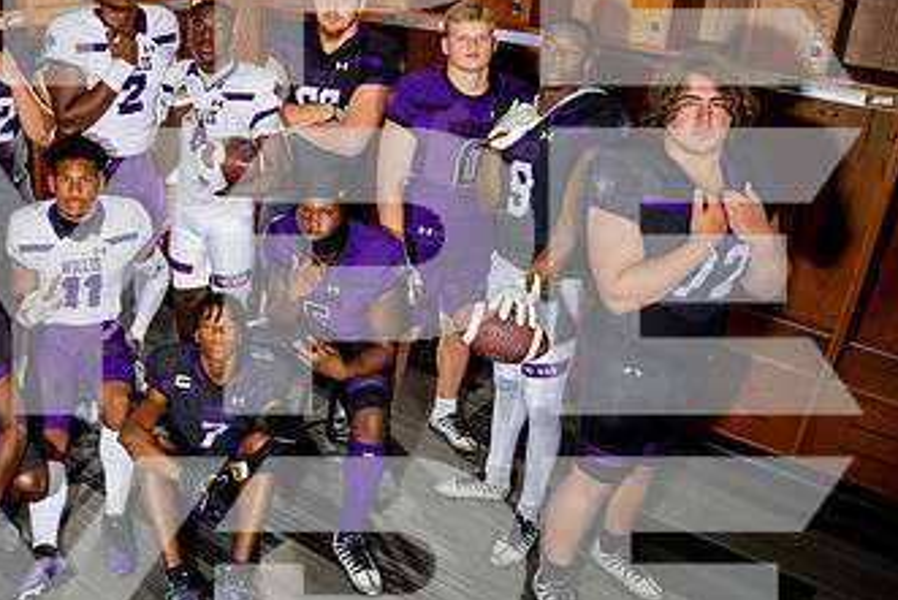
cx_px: 171
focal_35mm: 35
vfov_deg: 37.9
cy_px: 273
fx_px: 873
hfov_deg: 50.8
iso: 1250
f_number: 8
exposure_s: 1/250
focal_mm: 20
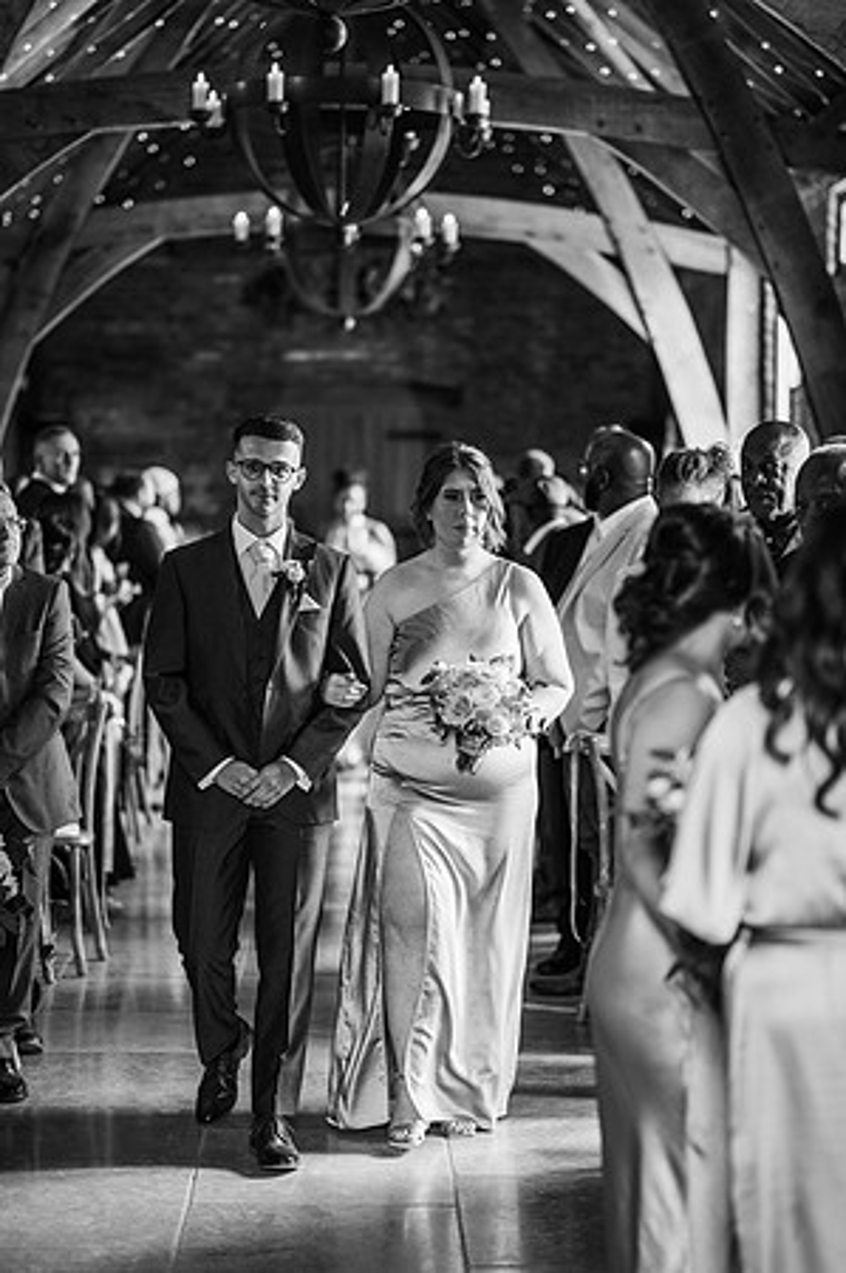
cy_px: 636
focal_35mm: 85
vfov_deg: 23.9
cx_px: 423
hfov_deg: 16.0
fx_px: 3003
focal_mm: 85
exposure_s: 1/200
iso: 720
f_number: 1.8
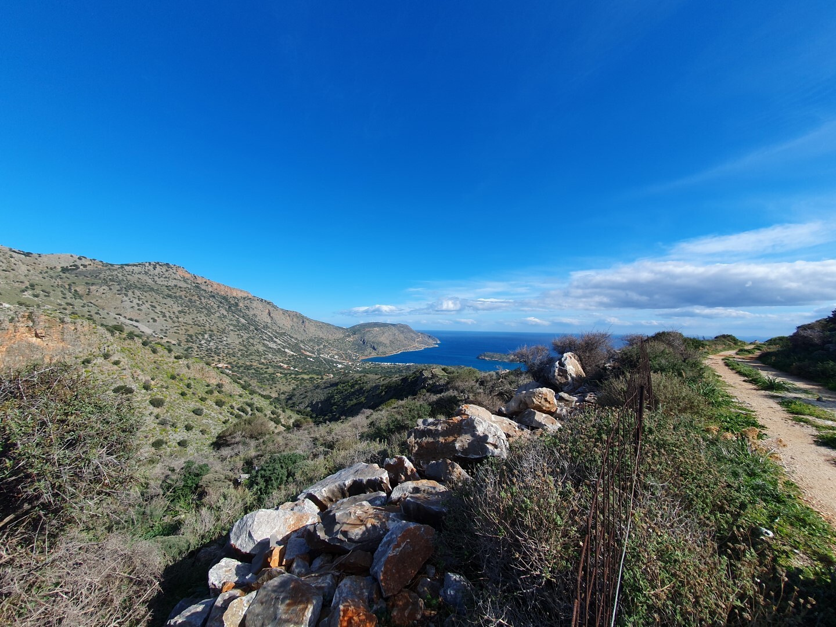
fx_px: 314
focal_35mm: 13
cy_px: 314
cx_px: 418
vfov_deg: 89.9
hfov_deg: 106.2
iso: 50
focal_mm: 1.8
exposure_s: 1/1216
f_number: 2.2
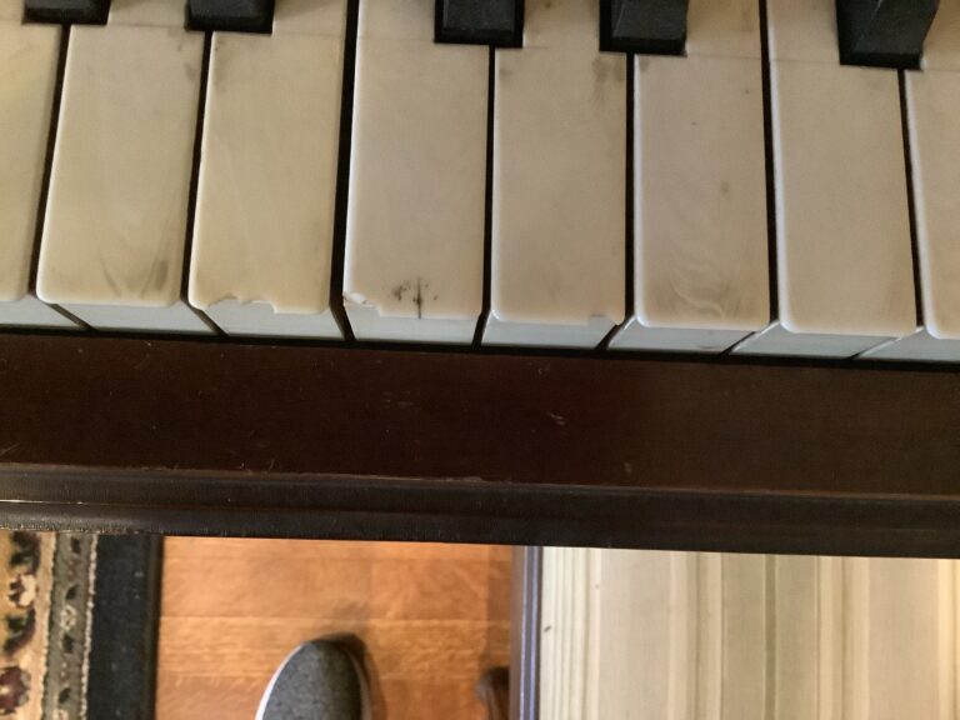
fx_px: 860
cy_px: 360
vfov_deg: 45.4
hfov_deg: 58.4
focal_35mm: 31
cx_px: 480
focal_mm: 3.3
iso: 800
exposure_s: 1/20
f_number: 2.4
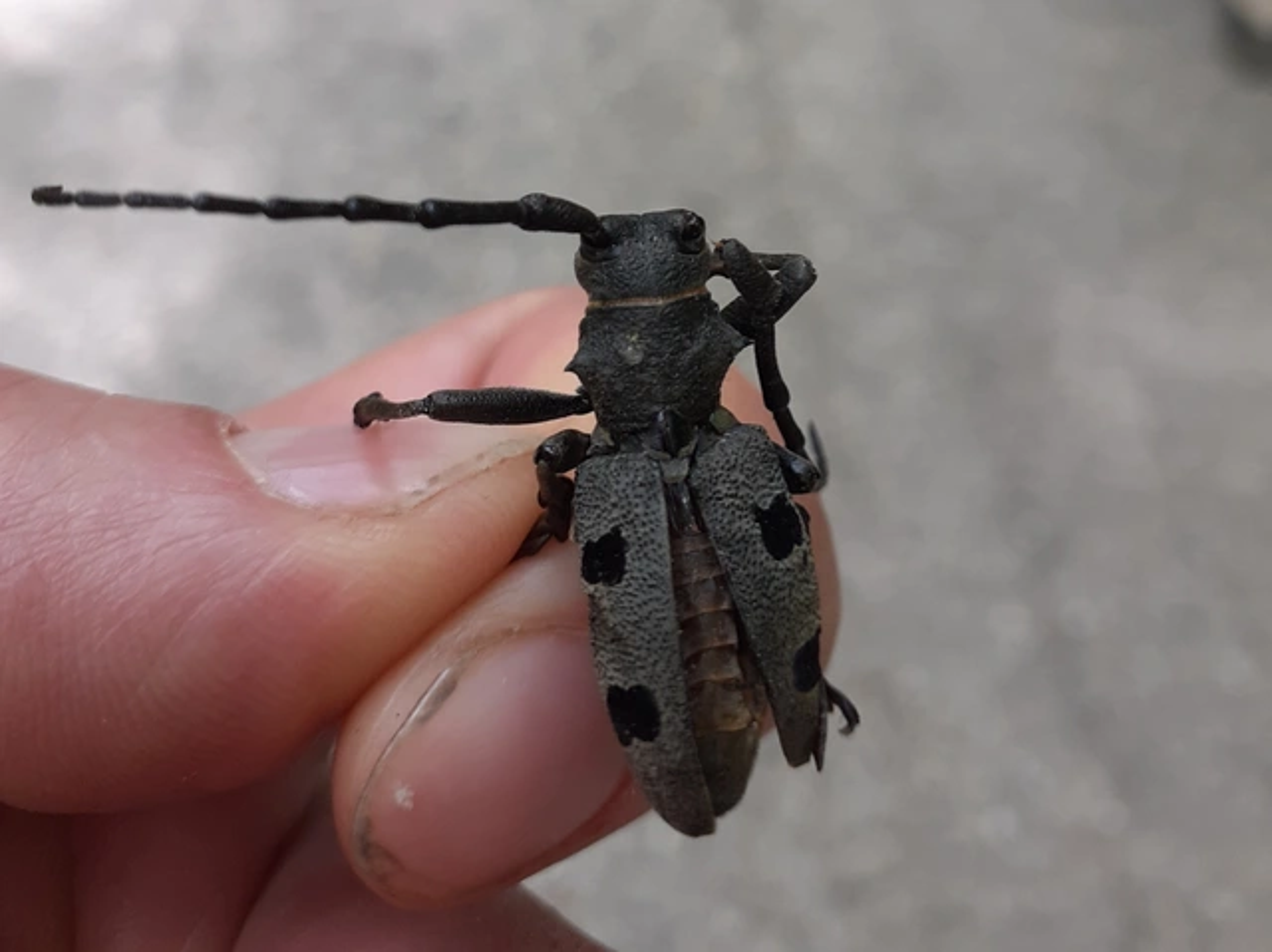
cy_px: 476
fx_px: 991
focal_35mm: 27
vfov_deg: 51.3
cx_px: 636
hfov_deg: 65.4
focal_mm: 3.6
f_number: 1.9
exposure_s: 1/116
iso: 40
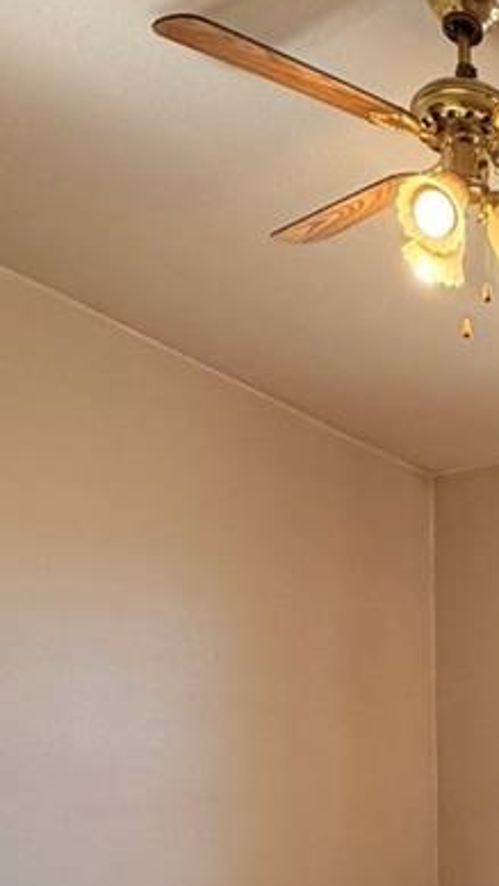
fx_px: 1105
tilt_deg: -9.6
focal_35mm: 47
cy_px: 938
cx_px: 679
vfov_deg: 37.6
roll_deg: -1.2
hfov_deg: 22.3
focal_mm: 2.22
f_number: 2.2
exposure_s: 1/120
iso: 160
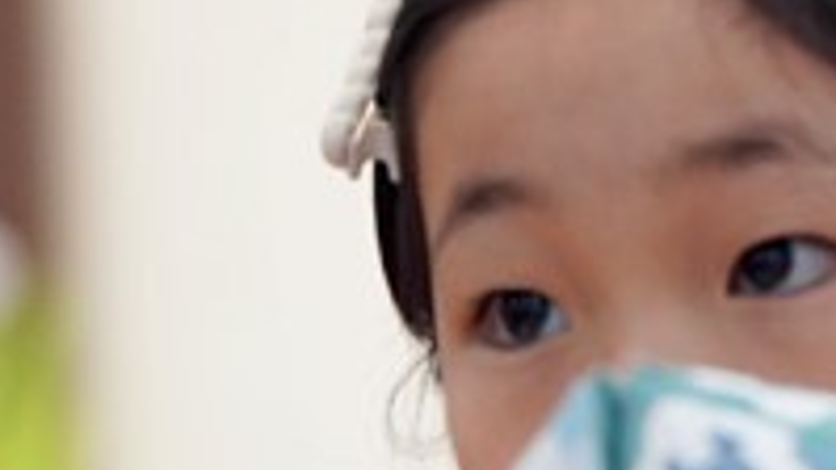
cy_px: 214
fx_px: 21040
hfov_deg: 2.3
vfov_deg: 1.3
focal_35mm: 949
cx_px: 802
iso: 1600
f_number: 4
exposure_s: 1/250
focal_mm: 200
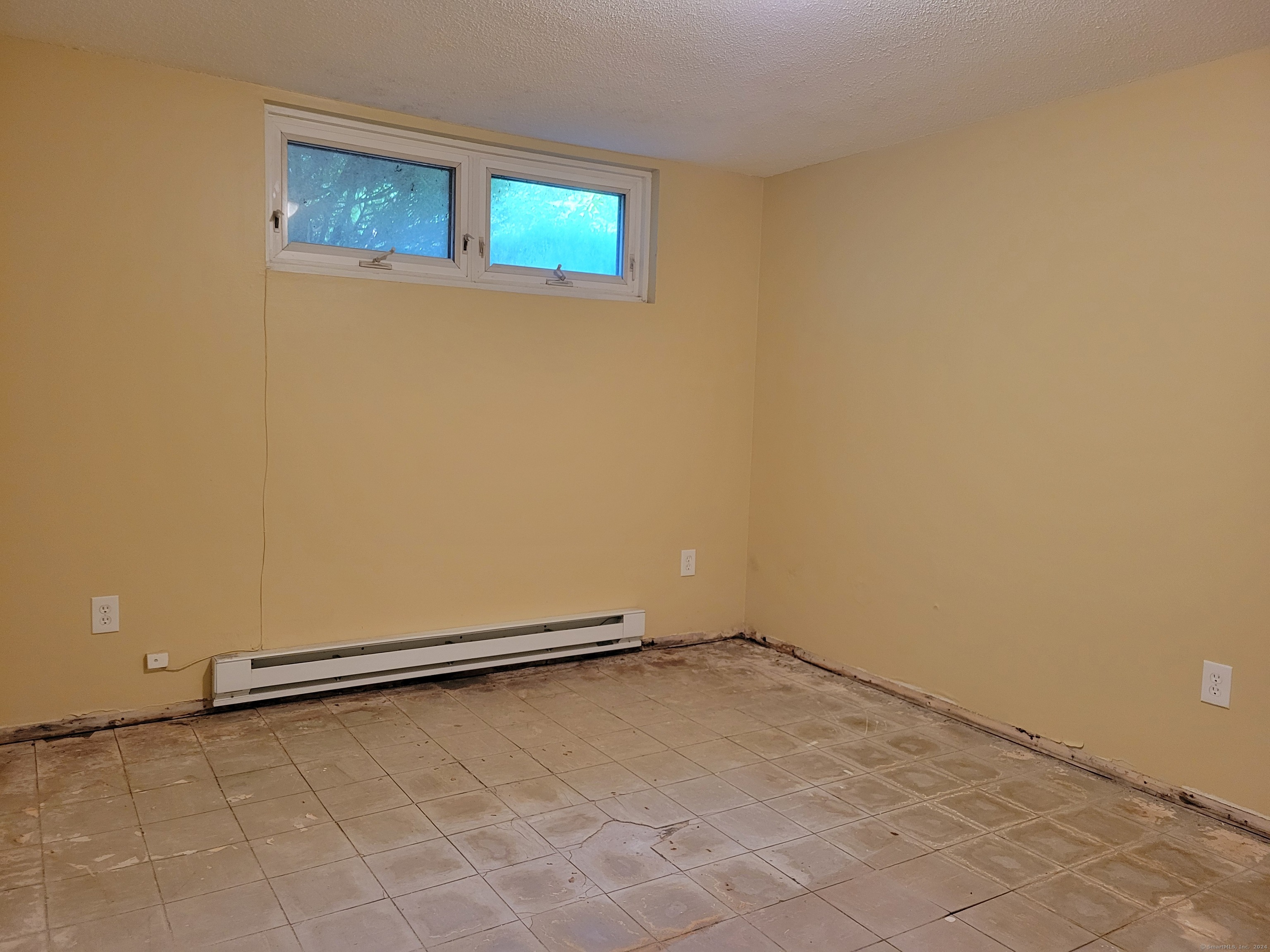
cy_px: 476
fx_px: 954
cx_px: 635
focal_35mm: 26
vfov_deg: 53.1
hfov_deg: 67.3
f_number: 1.8
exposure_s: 1/40
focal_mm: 5.4
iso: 320
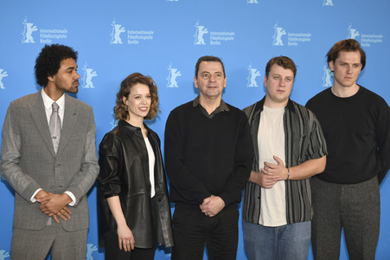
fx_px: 758
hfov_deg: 28.9
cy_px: 130
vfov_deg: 19.4
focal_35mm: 70
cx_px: 195
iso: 640
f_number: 3.2
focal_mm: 70
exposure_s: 1/400
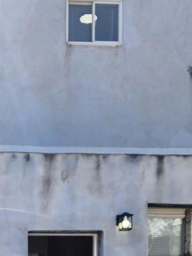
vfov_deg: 26.6
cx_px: -16
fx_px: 481
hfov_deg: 21.5
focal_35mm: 65
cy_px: 305
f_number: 1.8
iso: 12
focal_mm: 6.4
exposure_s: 1/713
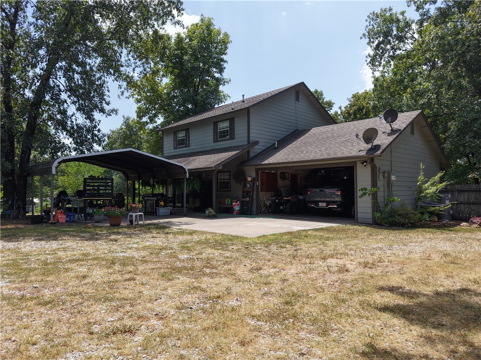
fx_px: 333
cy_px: 180
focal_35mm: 24
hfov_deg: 71.6
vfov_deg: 56.8
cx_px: 240
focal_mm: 8.67
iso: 220
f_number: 1.8
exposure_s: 1/4000
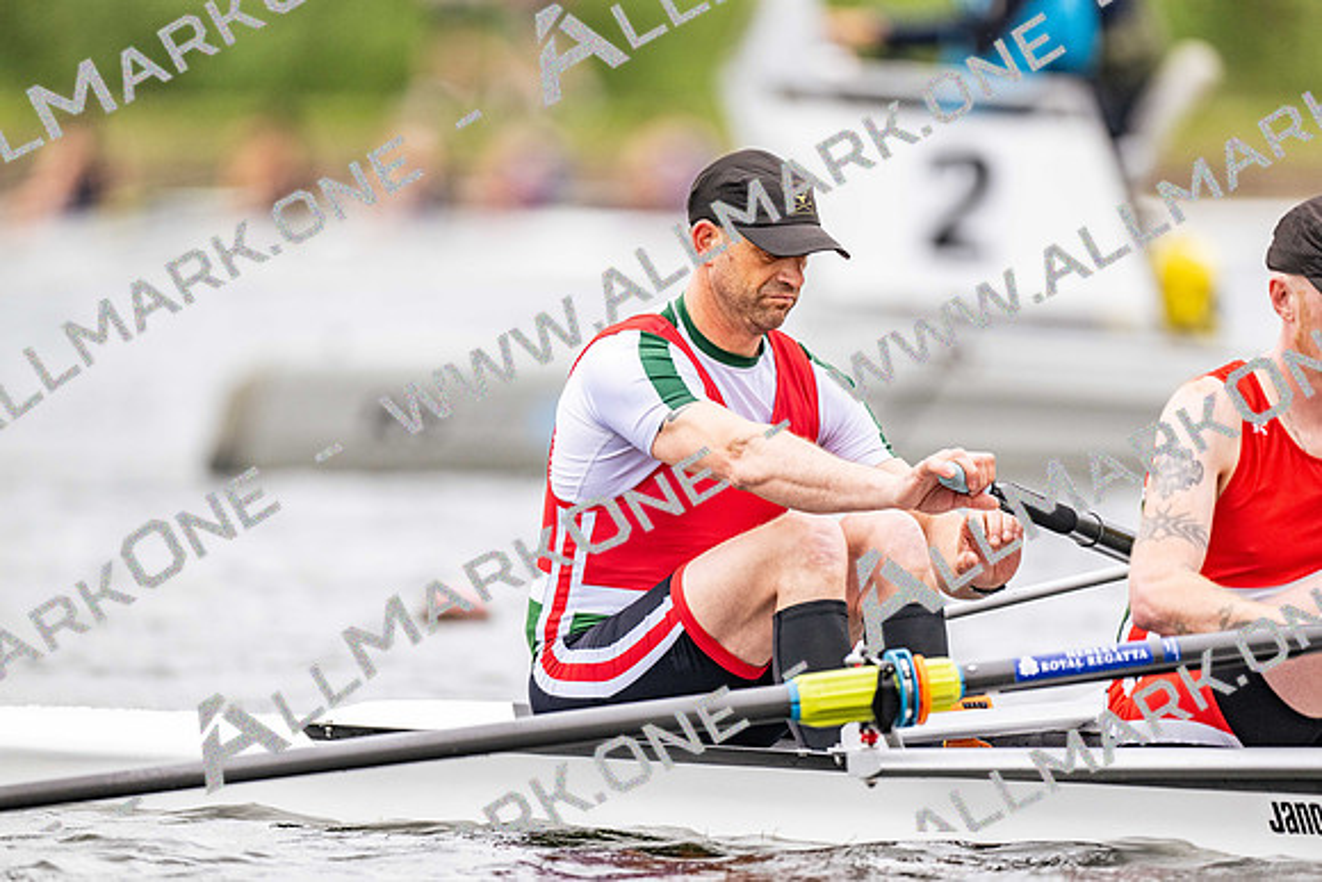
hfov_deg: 3.4
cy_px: 441
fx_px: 22037
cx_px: 661
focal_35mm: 600
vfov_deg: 2.3
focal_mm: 600
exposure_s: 1/2500
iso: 900
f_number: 4
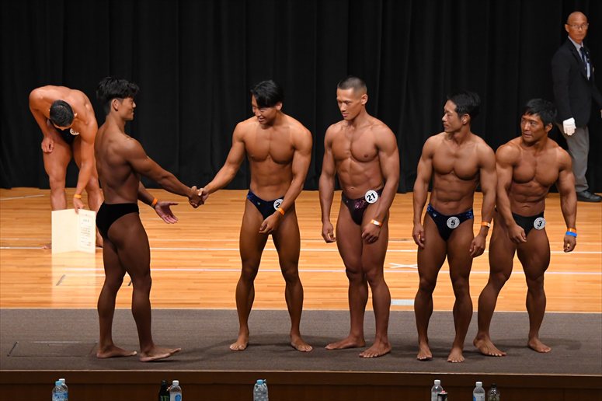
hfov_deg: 11.2
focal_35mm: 183
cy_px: 200
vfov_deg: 7.5
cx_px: 301
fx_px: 3059
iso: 4000
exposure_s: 1/400
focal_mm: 122
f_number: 5.6
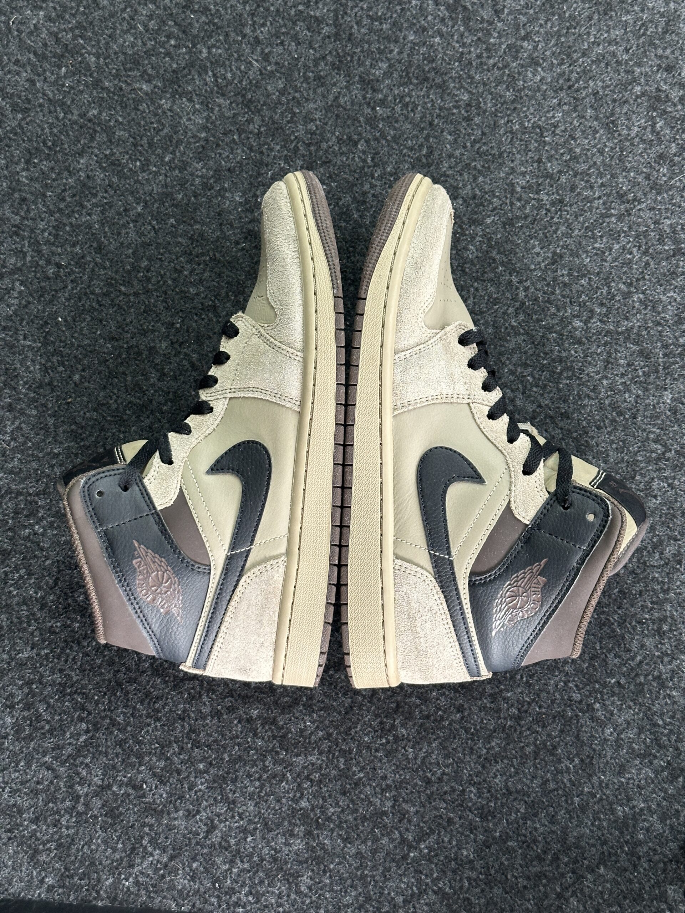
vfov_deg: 39.7
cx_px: 342
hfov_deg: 30.3
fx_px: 1266
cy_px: 456
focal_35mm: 48
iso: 200
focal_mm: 6.86
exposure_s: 1/51
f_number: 1.78
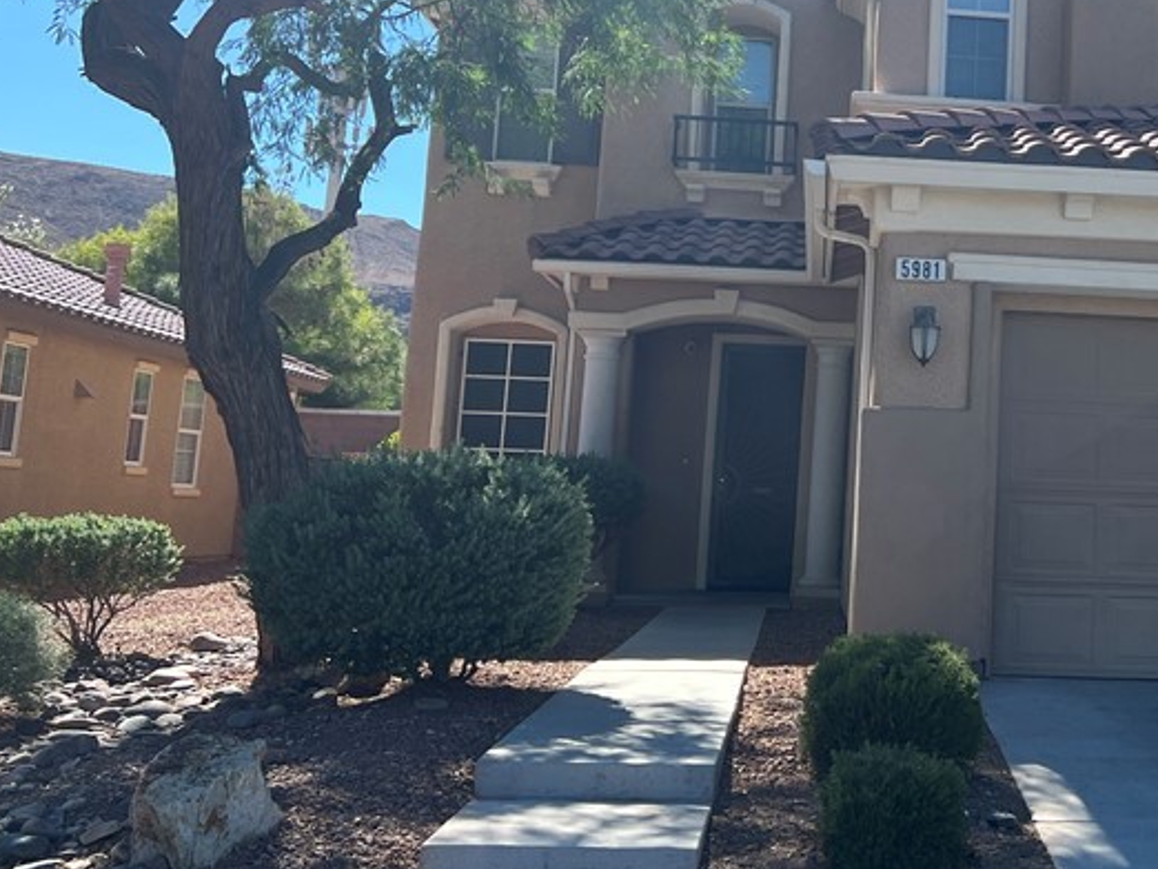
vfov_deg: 28.3
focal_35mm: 51
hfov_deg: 35.4
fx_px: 1707
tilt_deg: +6.9
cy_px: 255
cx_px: 1032
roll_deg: -2.6
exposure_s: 1/2353
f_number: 1.5
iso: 50
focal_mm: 5.7
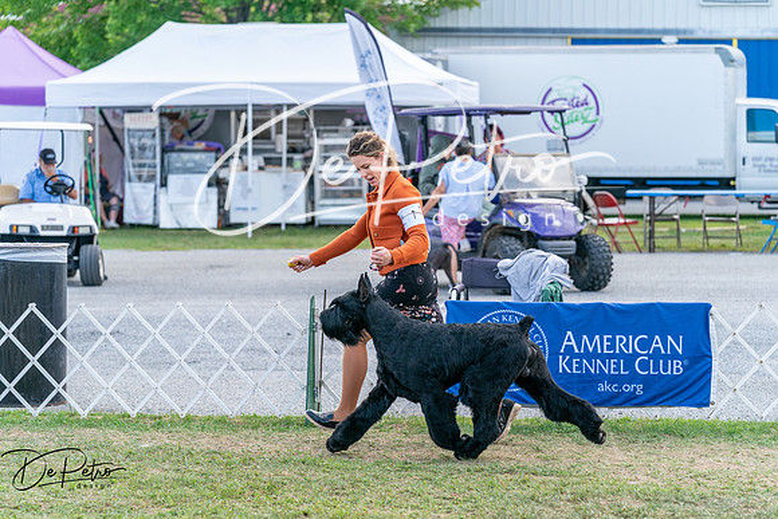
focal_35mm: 127
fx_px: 2745
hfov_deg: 16.1
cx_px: 389
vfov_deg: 10.8
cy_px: 260
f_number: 4.5
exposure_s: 1/1250
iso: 800
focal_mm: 127
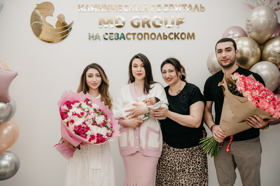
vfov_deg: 32.6
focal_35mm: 41
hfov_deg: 47.4
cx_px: 139
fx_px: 319
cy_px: 100
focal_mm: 38
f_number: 4
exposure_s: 1/160
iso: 320
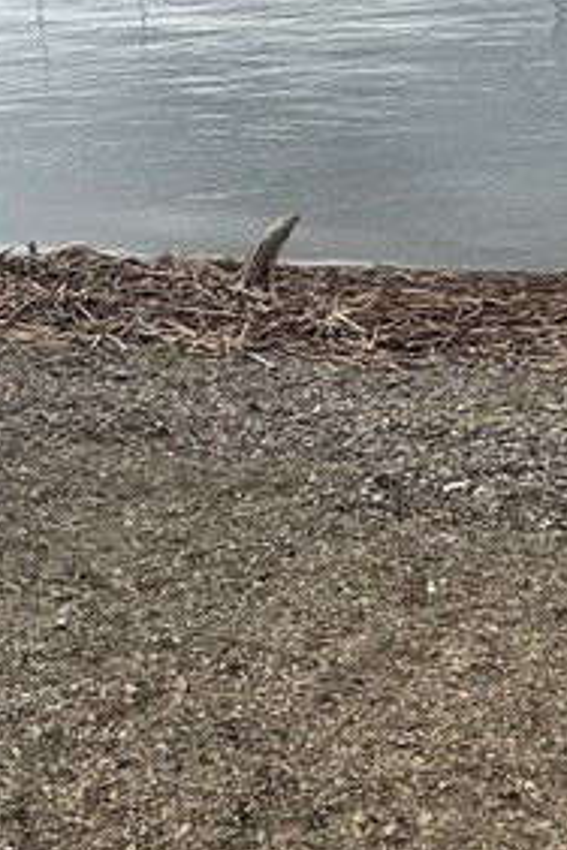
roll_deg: -0.2
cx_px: 362
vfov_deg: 30.1
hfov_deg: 20.6
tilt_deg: -14.8
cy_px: 241
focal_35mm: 66
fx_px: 1559
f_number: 1.8
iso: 25
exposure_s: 1/1786
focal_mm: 3
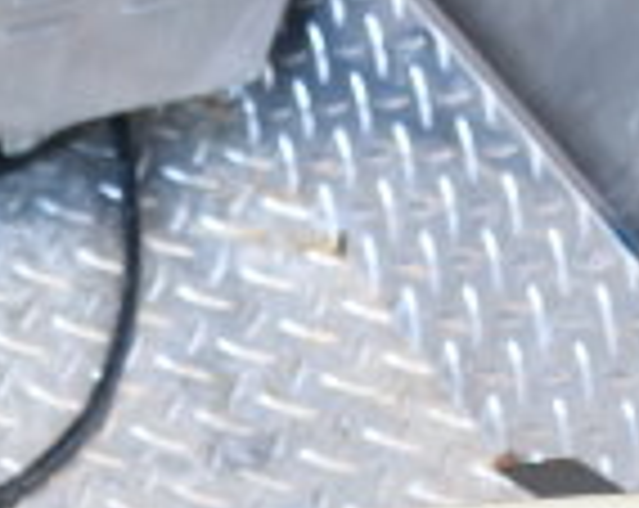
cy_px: 892
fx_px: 3549
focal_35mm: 188
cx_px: -162
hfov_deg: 10.1
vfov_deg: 7.9
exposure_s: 1/50
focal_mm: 31
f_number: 4.2
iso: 640
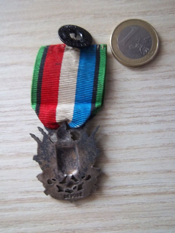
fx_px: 189
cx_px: 88
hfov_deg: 49.8
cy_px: 116
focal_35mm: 28
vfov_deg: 63.4
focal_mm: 5.05
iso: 160
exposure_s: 1/25
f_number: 3.5
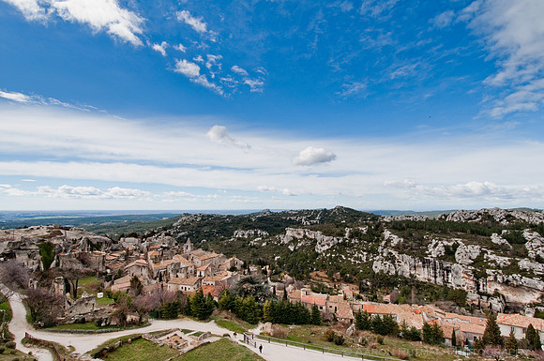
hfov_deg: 90.1
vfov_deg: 67.2
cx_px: 272
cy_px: 180
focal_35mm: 18
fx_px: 272
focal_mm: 12
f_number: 9.5
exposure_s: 1/350
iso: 200
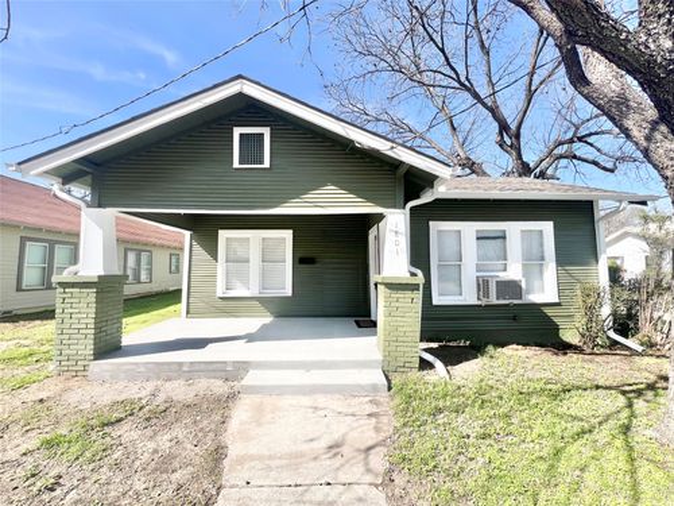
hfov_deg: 106.2
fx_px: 253
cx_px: 337
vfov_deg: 89.9
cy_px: 253
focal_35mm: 13
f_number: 1.8
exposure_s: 1/943
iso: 32
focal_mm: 1.57
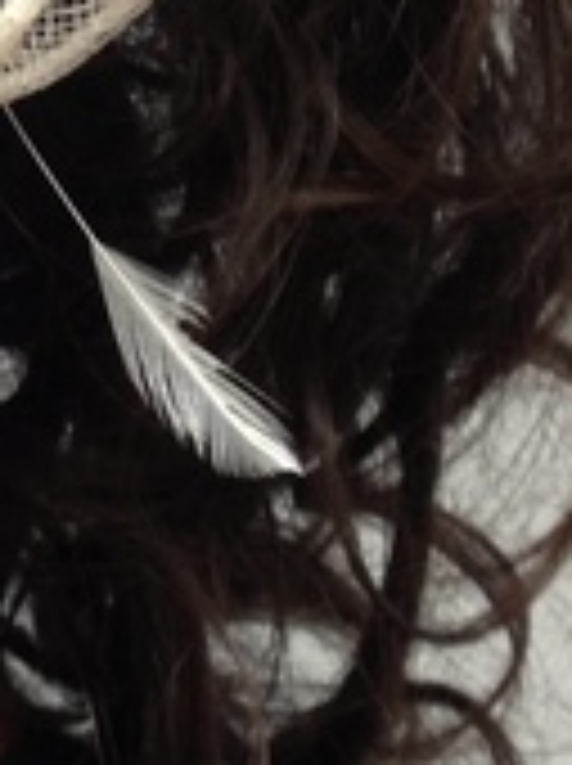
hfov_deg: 8.3
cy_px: -115
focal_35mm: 176
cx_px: -243
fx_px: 3887
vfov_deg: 11.1
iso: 50
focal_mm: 4.28
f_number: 2.4
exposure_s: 1/24
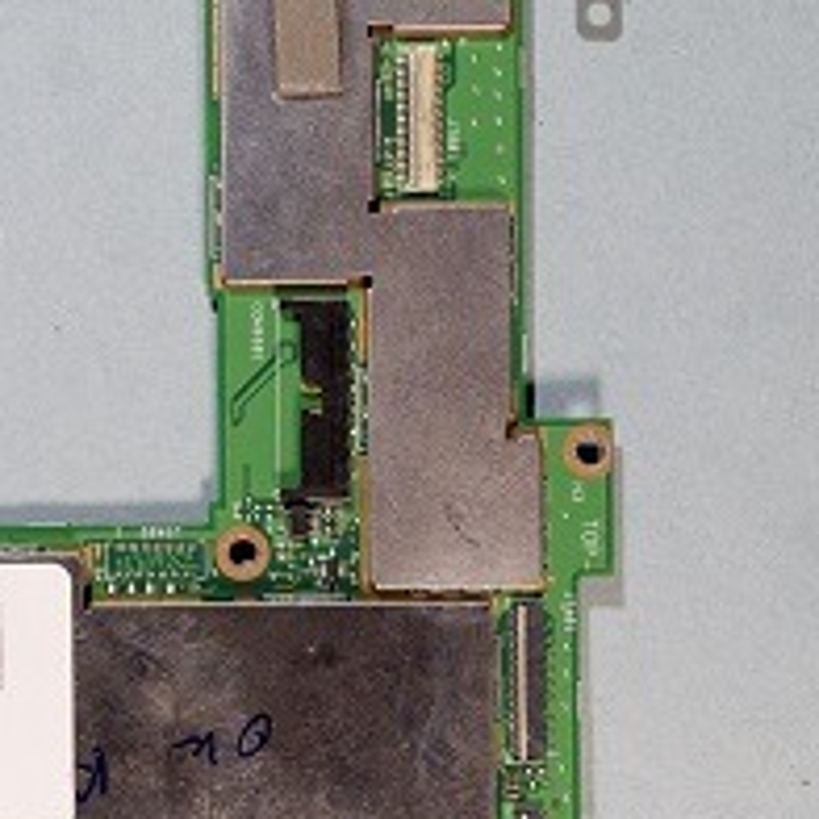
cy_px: 405
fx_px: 3132
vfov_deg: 14.9
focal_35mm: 117
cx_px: -54
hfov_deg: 14.6
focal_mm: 24
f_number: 8
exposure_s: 1/8
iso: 100
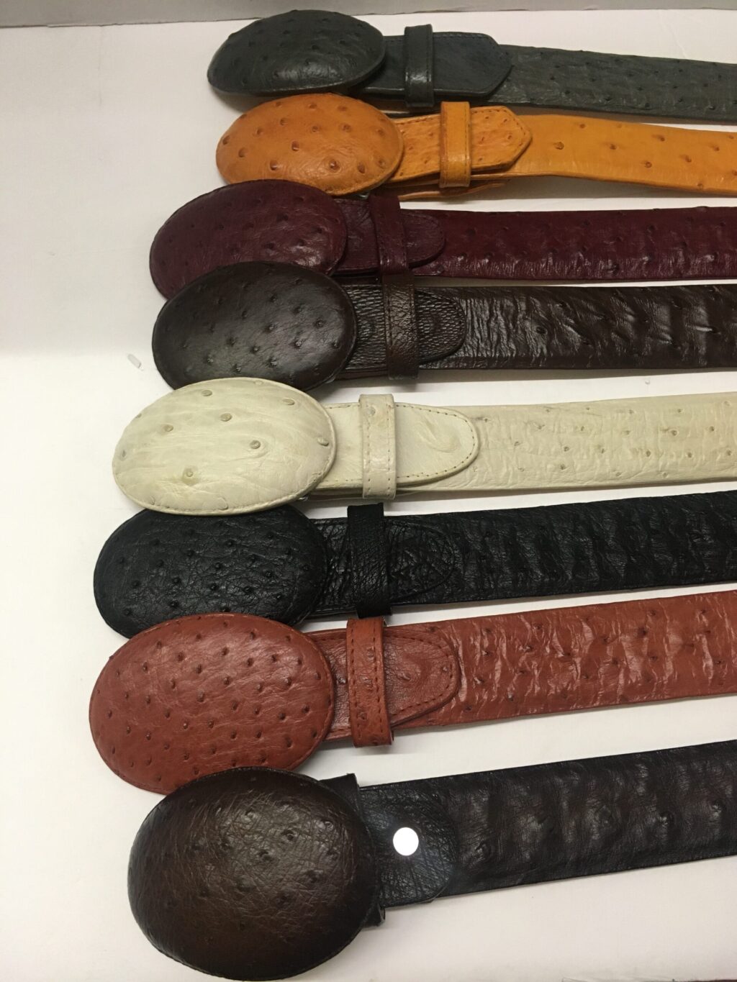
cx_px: 368
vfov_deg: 61.7
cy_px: 491
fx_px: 823
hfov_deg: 48.2
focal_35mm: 29
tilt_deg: -67.5
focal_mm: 4.15
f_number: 2.2
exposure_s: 1/30
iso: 125
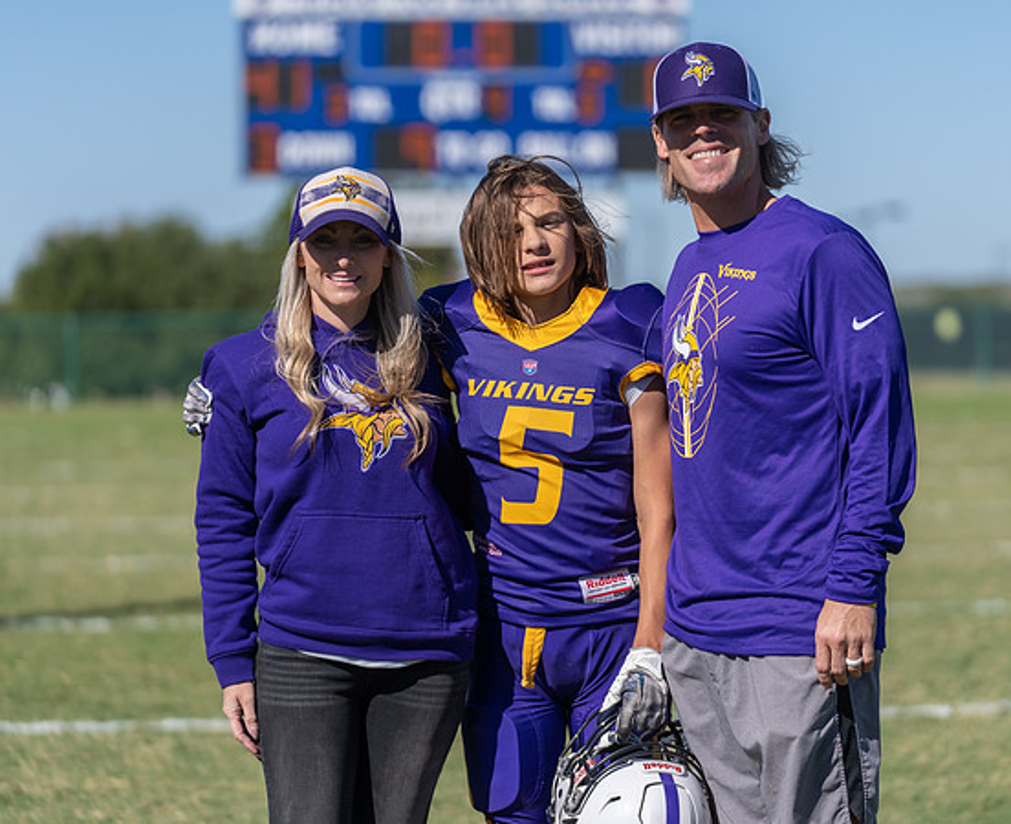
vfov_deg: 10.6
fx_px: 4455
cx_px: 555
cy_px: 412
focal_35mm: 148
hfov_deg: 12.9
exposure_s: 1/3200
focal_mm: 124
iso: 100
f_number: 2.8
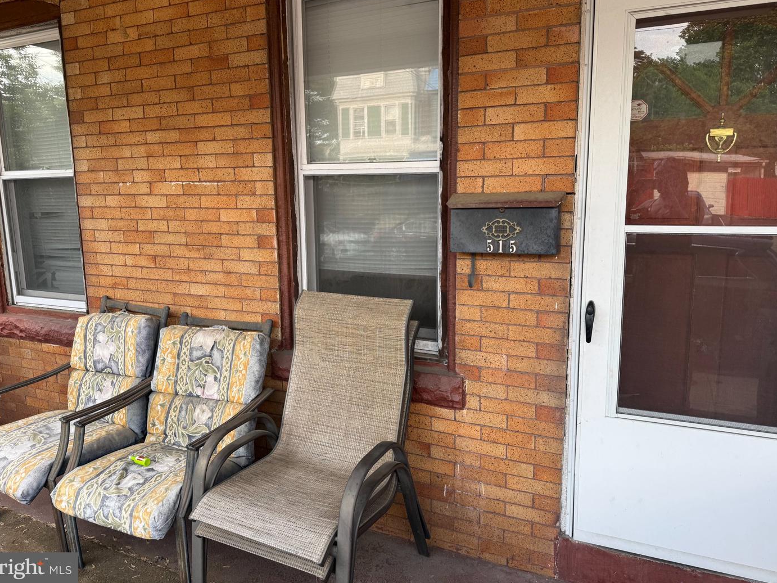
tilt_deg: -9.2
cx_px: 384
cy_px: 281
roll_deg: +0.7
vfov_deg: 54.9
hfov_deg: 69.4
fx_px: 561
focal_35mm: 25
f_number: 1.78
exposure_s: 1/121
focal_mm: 6.76
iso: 80
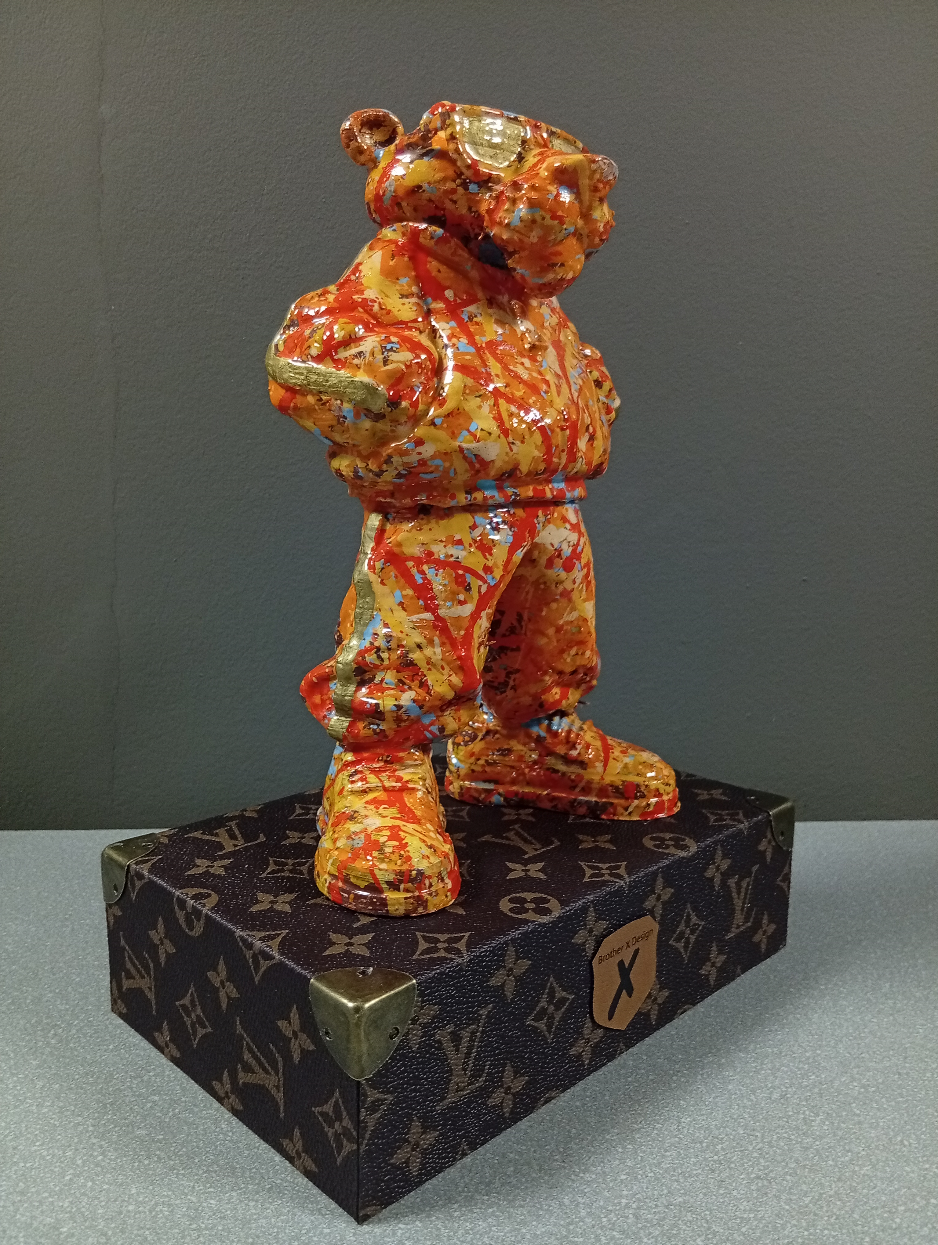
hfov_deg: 51.5
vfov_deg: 65.2
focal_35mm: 27
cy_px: 622
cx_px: 469
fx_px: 973
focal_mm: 3.84
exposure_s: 1/33.3
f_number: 1.8
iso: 266
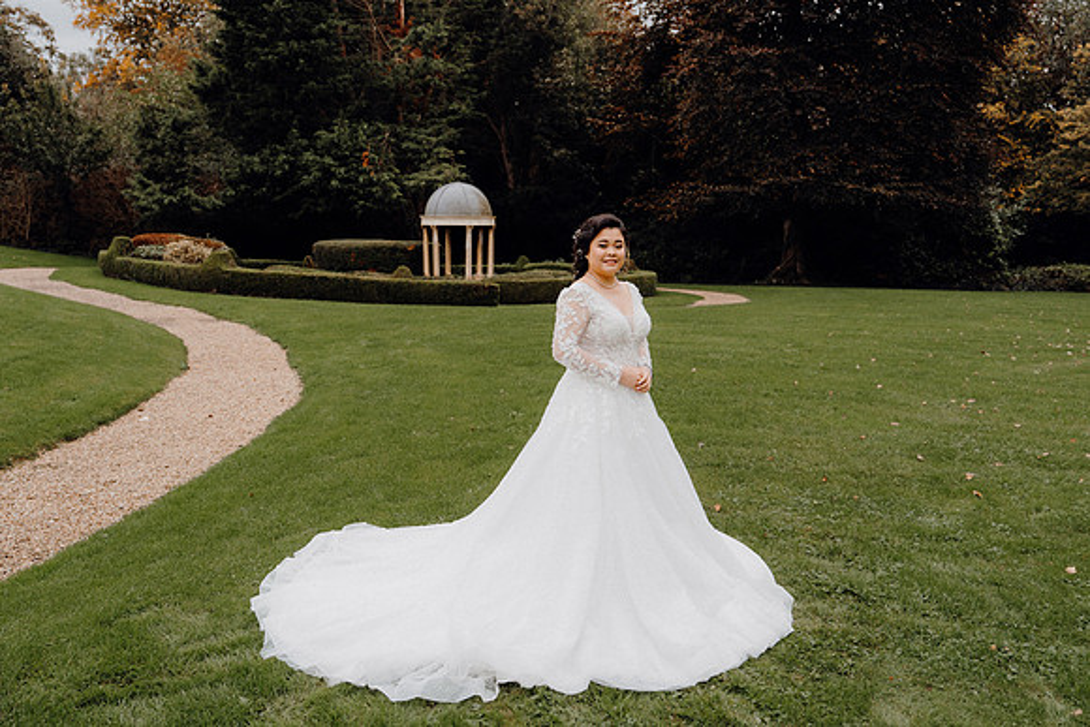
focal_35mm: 32
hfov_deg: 58.7
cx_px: 545
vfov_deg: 41.1
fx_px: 969
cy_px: 364
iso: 500
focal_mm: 32
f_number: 3.5
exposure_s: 1/160
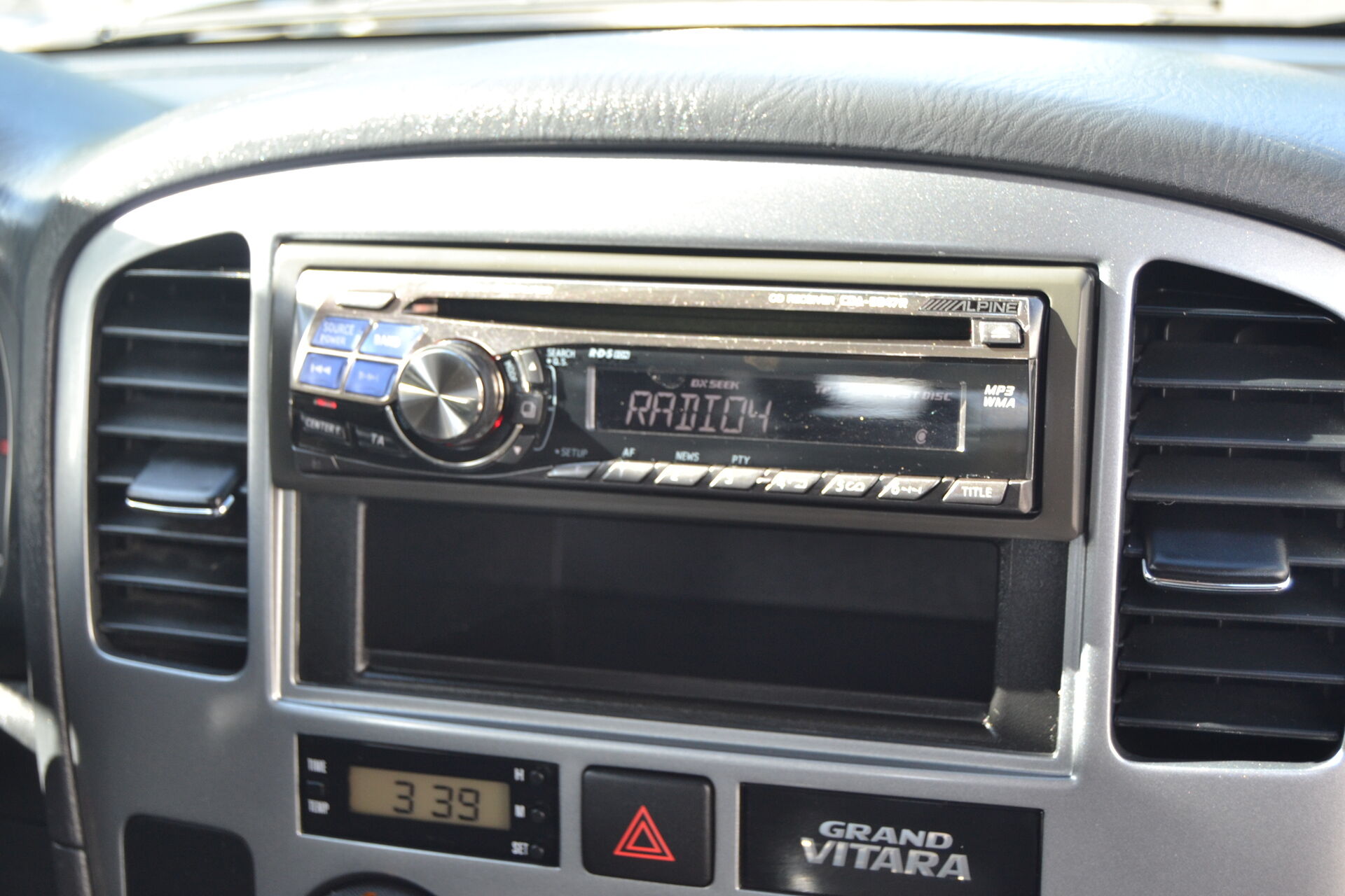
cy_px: 448
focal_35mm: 57
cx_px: 672
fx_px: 2129
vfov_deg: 23.8
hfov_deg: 35.1
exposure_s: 1/100
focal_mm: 38
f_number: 5
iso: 400
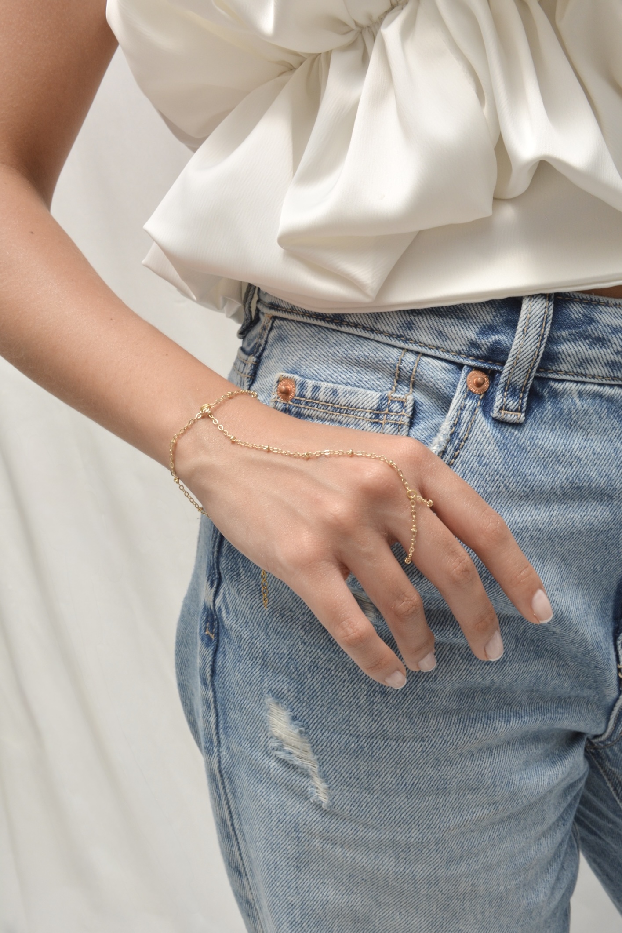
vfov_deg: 47.9
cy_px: 466
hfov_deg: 33.0
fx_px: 1049
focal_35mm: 40
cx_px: 311
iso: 640
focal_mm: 27
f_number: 13
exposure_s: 1/640
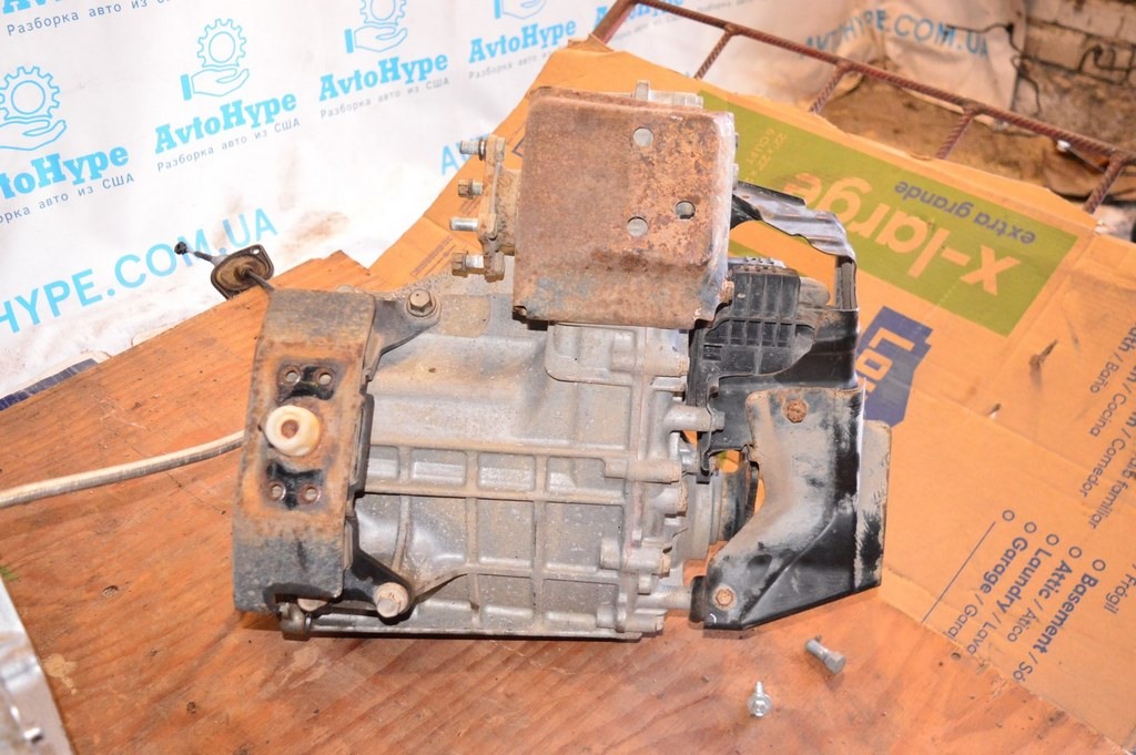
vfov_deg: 36.8
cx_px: 568
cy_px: 378
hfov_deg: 53.2
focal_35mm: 36
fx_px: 1135
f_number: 4
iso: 3200
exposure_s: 1/200
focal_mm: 24
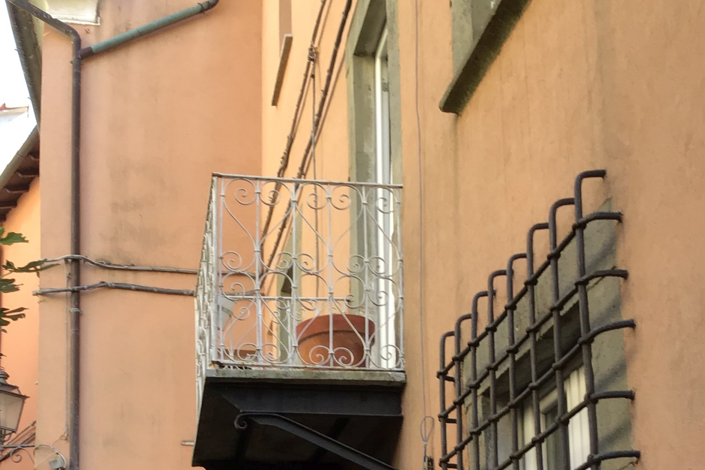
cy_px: 532
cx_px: 285
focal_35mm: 63
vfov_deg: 20.4
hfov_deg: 31.8
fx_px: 1234
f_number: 2.4
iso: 25
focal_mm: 3.3
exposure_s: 1/100
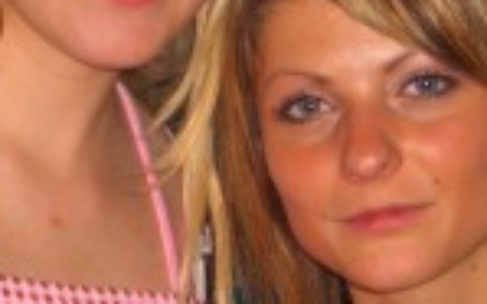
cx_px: 160
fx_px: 2149
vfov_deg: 8.1
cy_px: 180
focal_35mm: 162
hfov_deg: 12.9
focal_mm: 7.9
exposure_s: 1/60
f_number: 2.8
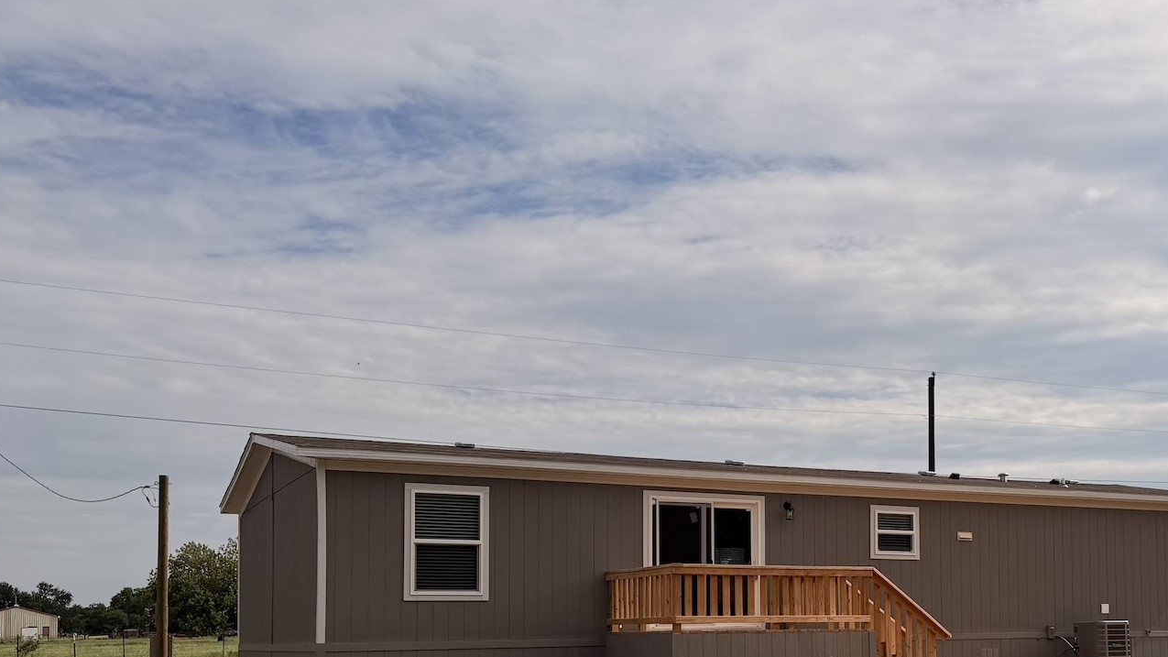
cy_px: 553
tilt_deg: +3.3
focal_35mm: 42
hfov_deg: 47.2
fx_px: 1301
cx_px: 823
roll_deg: +1.1
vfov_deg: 27.6
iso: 80
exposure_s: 1/14286
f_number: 1.78
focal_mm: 6.76
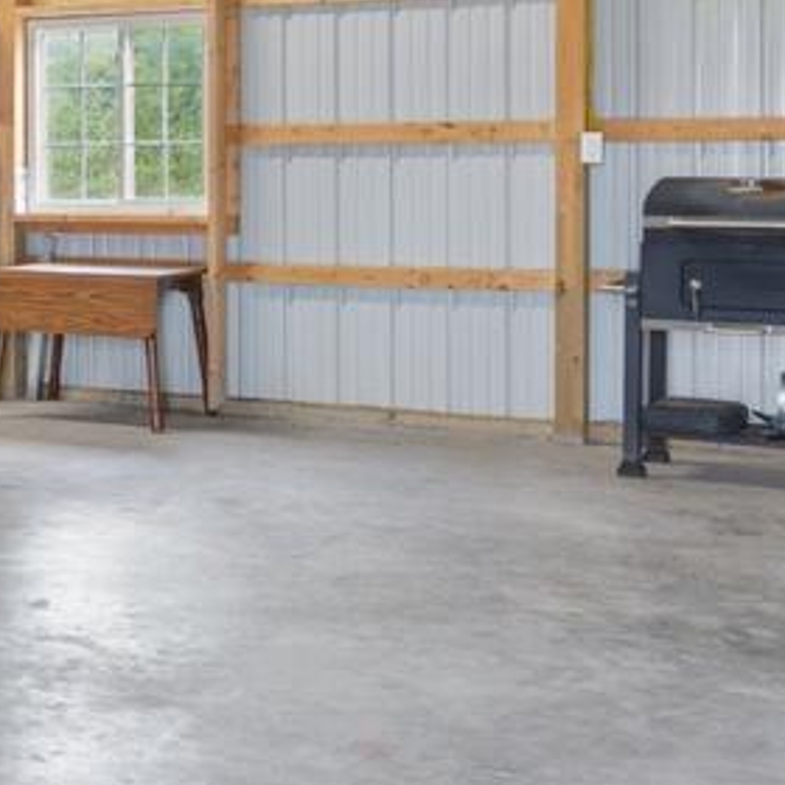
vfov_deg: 23.6
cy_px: 177
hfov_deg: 21.1
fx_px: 1852
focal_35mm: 72
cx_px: -314
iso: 400
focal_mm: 11
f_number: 8
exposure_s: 1/8
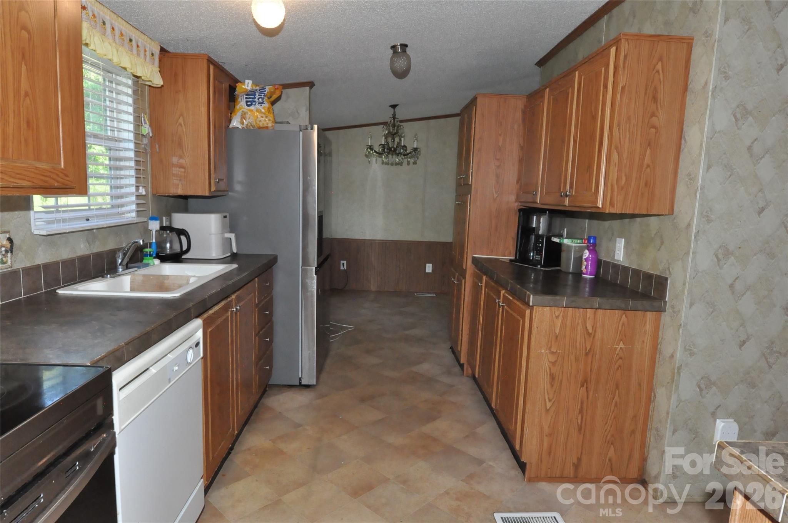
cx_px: 394
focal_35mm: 21
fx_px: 459
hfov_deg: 81.3
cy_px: 262
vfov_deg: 59.4
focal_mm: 14
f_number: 8
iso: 2500
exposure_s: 1/60
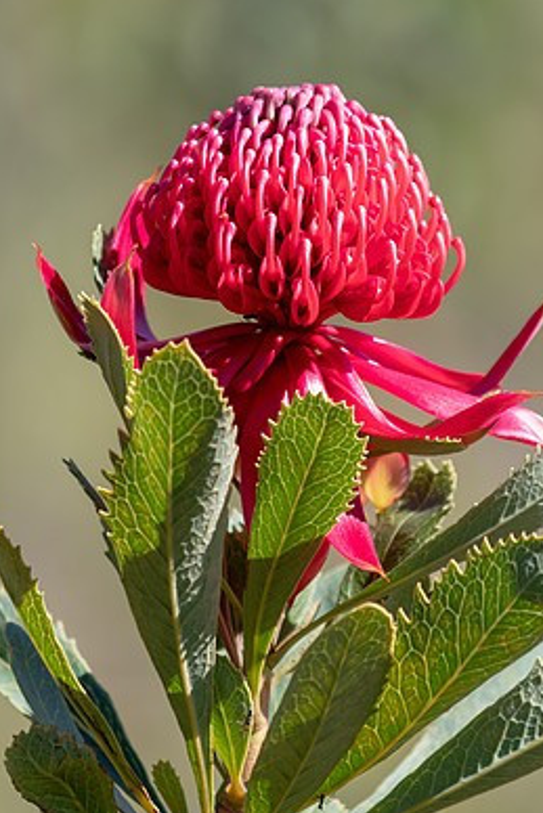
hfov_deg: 2.6
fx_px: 11799
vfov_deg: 3.9
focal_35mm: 522
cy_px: 392
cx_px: 260
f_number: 5.6
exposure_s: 1/320
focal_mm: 300
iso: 200
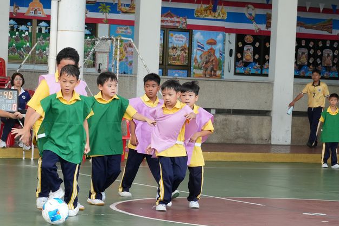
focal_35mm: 120
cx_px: 88
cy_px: 159
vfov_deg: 11.4
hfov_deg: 17.0
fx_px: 1130
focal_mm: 50
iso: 1250
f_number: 5.6
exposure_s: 1/500
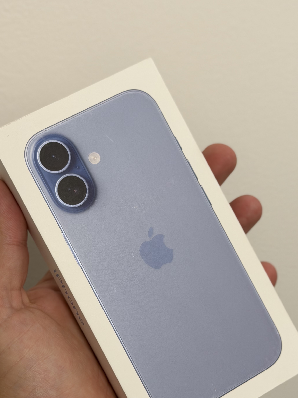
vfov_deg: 27.3
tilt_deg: -29.8
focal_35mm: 71
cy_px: 257
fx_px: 815
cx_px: 126
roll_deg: +6.8
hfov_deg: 20.7
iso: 80
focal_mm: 6.76
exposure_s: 1/50
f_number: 1.78
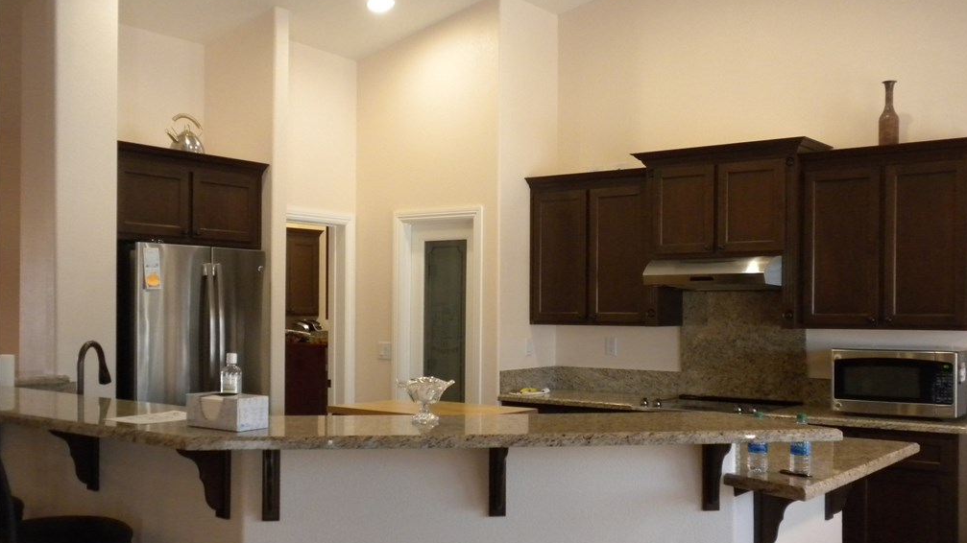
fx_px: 1051
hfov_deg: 49.4
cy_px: 312
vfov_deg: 29.0
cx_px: 487
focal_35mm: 41
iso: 400
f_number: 3.5
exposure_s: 1/60
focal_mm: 6.6
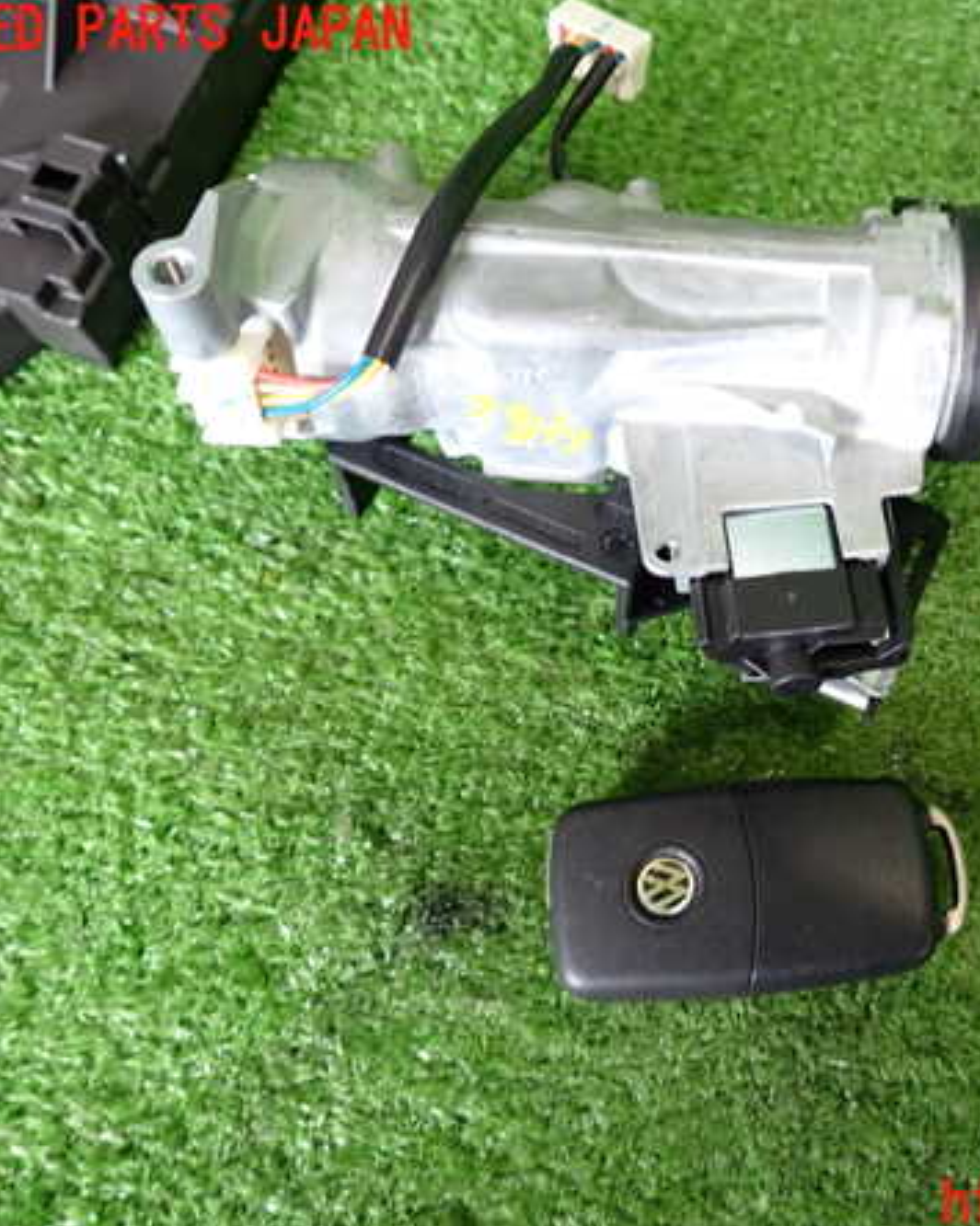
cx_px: 737
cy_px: 619
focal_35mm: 33
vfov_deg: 54.2
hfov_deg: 43.1
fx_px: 1197
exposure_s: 1/30
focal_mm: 4.5
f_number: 2
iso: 250
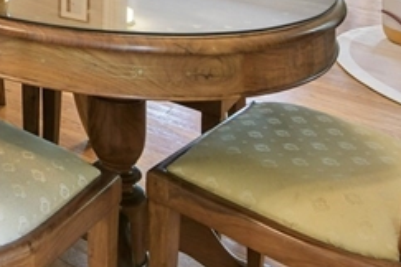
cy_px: -177
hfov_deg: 27.3
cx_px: -144
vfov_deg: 19.0
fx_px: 657
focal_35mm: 59
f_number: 9
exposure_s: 1/8
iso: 640
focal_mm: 14
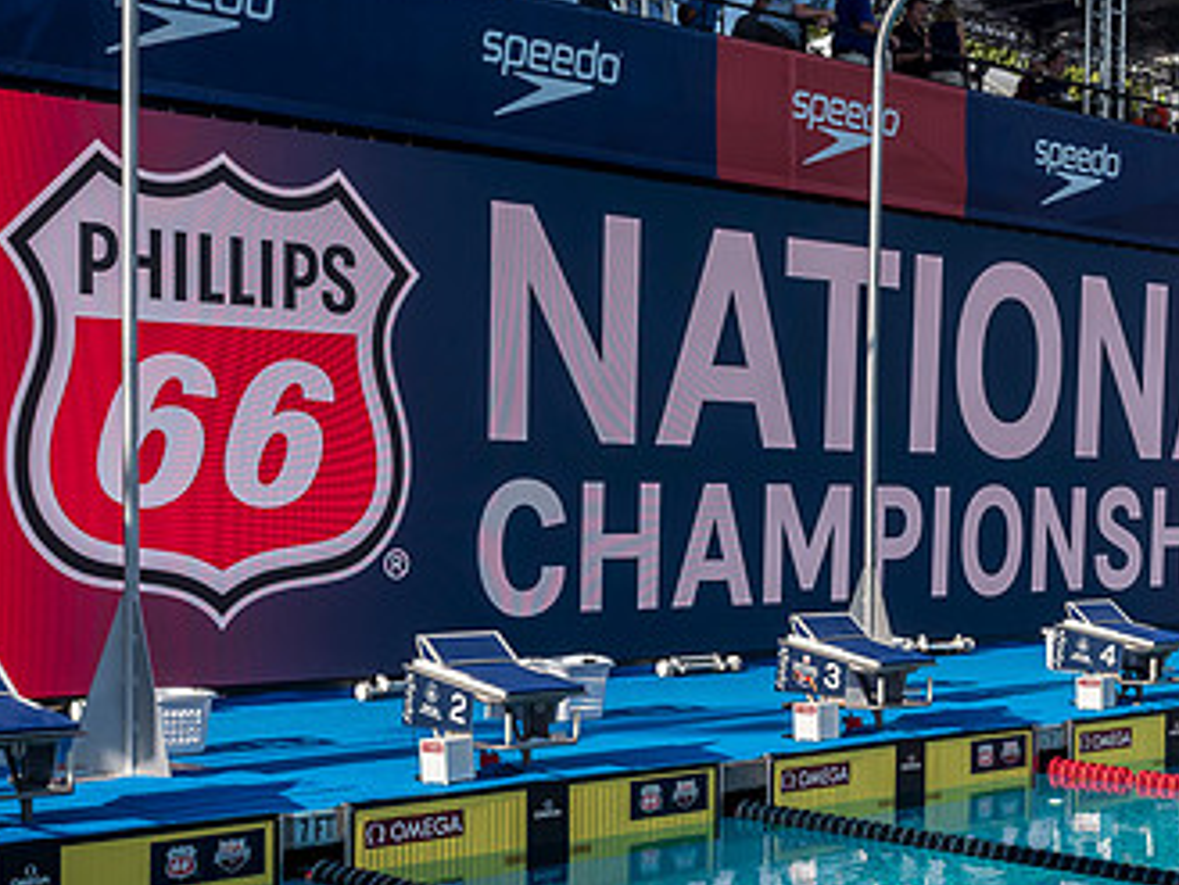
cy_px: 554
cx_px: 842
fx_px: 2283
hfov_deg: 28.6
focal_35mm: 67
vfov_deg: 21.9
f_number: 6.3
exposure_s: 1/1250
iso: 400
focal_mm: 19
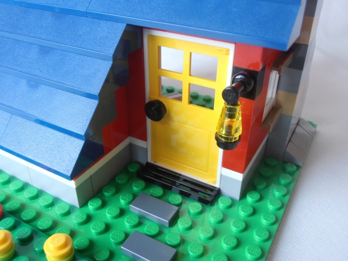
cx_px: 174
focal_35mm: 37
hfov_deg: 50.1
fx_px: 372
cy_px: 130
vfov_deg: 38.7
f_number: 3.9
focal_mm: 6.61
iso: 125
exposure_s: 1/15
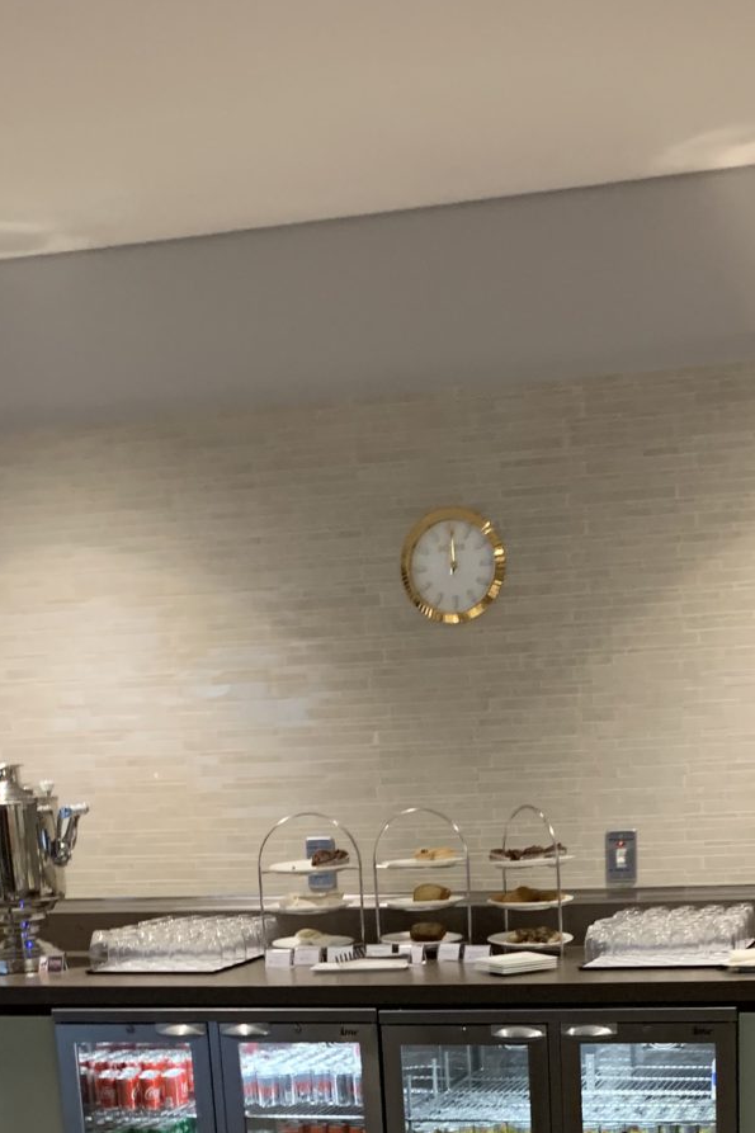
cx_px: 440
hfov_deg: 21.9
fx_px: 1951
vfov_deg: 29.8
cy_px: 1184
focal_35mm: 62
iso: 160
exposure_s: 1/50
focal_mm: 4.25
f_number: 1.8
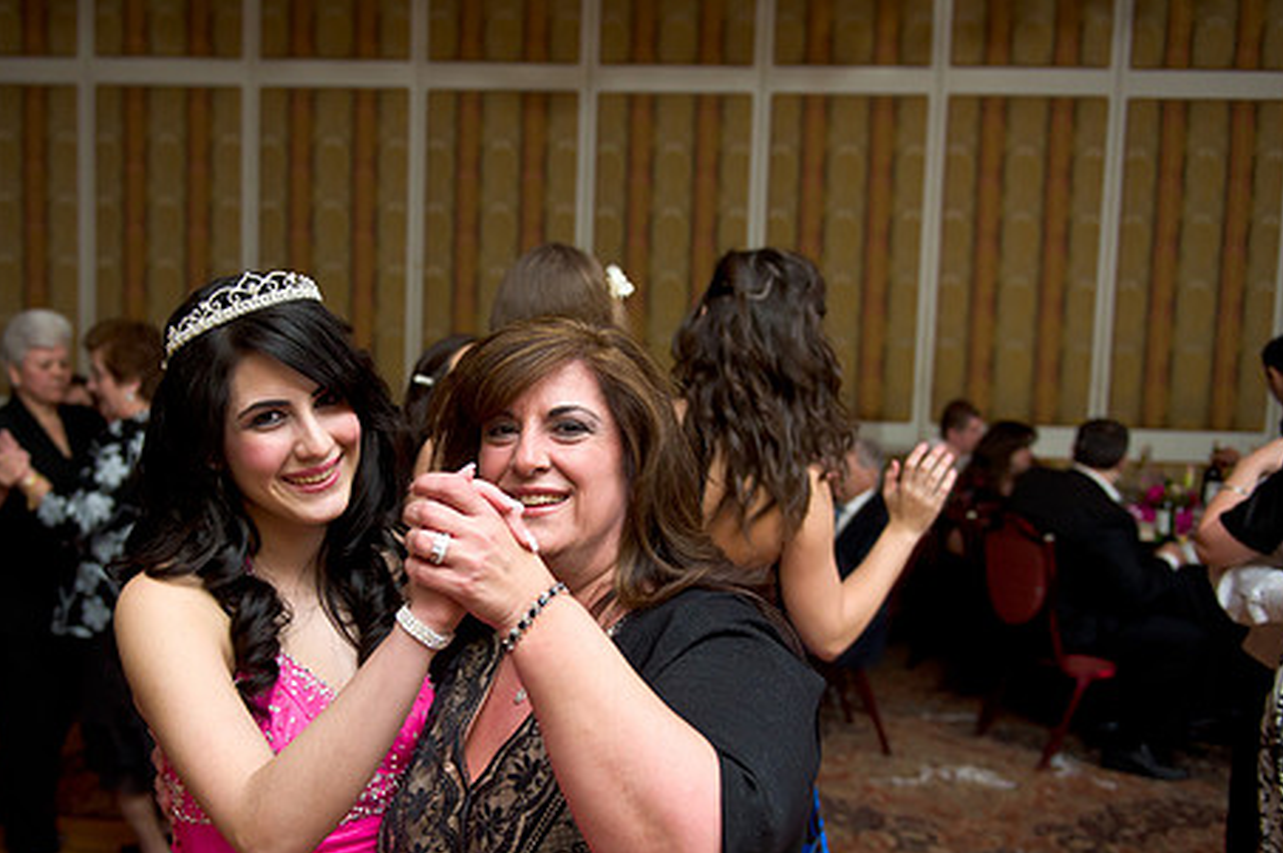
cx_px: 513
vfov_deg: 32.5
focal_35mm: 41
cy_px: 476
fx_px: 1460
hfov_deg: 47.2
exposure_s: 1/125
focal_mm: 32
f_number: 3.2
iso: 1600
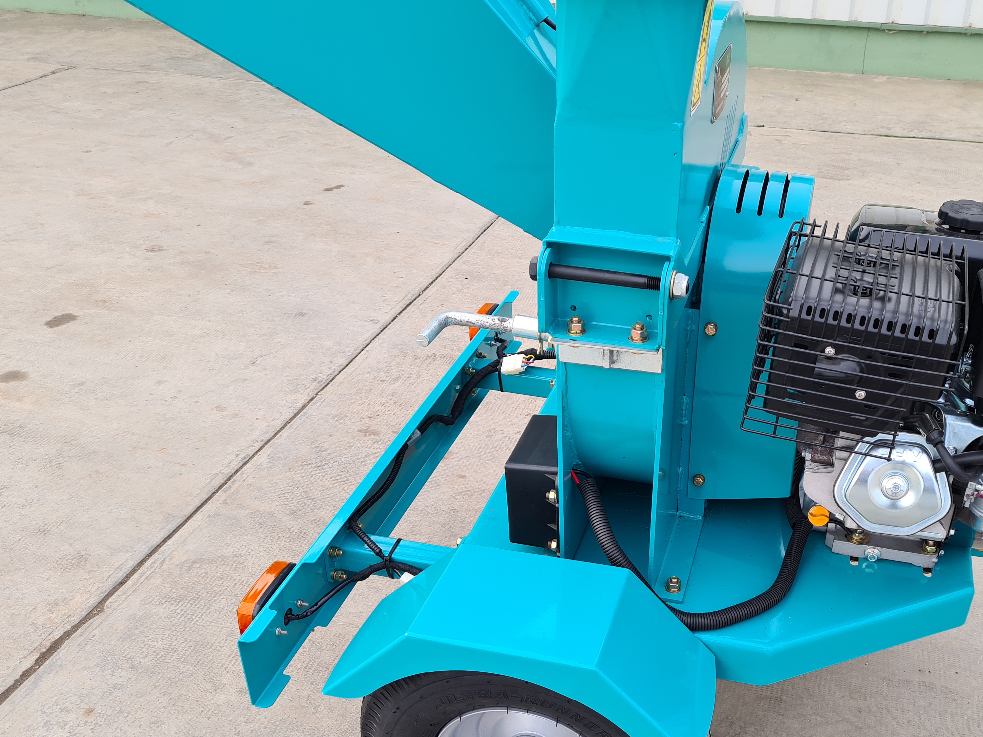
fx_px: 994
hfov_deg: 51.9
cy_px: 487
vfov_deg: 40.2
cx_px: 630
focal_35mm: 35
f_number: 1.8
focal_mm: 5.4
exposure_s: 1/125
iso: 50
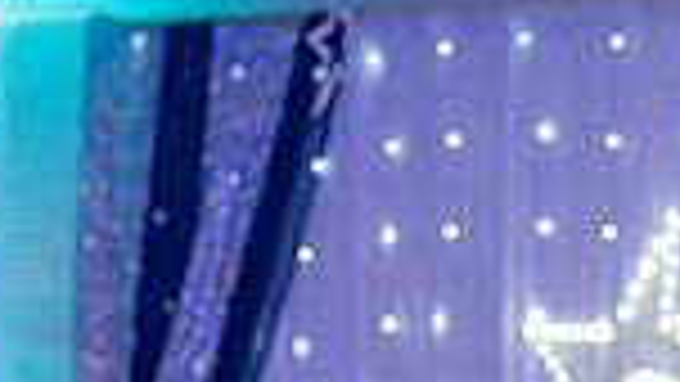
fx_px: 5068
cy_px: 825
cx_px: 662
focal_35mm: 281
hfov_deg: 7.6
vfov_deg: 4.3
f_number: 3.2
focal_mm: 70
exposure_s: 1/200
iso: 1250
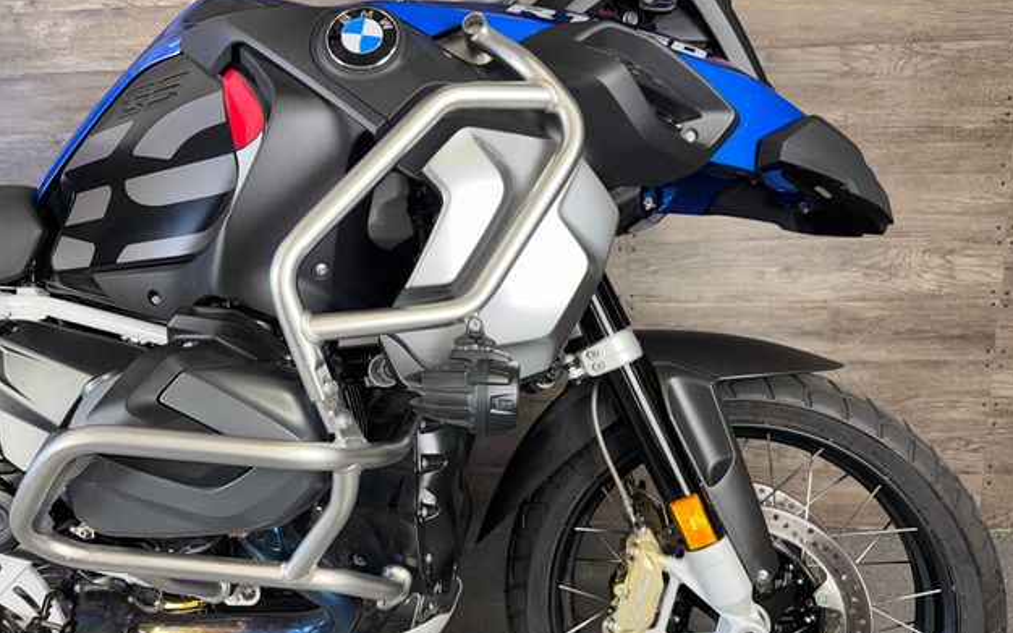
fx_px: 718
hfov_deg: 70.4
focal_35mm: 26
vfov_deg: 47.5
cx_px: 516
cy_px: 346
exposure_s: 1/34
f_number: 1.78
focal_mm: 6.76
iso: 50
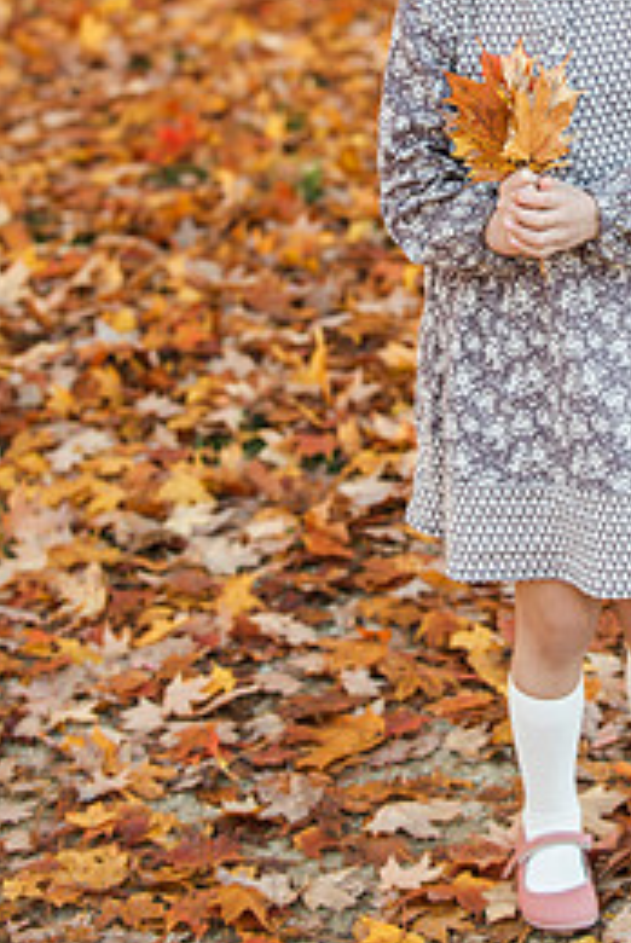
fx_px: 3173
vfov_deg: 16.7
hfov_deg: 11.3
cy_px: 156
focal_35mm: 121
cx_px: 537
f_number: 4
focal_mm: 70
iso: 500
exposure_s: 1/250
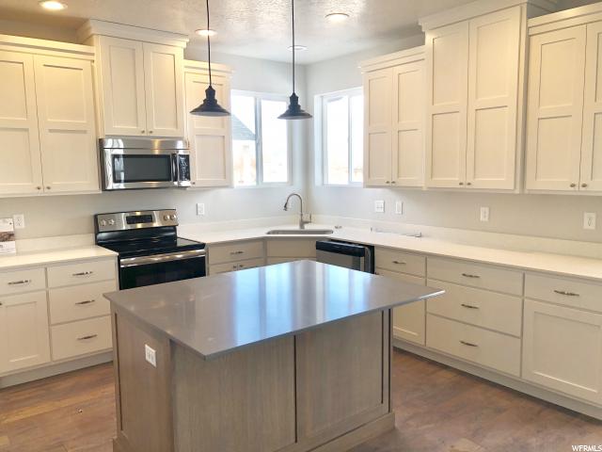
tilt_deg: -7.4
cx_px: 301
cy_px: 226
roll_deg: +0.9
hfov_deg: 63.4
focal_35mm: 28
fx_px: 487
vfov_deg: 49.7
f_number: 1.8
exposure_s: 1/120
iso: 40
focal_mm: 4
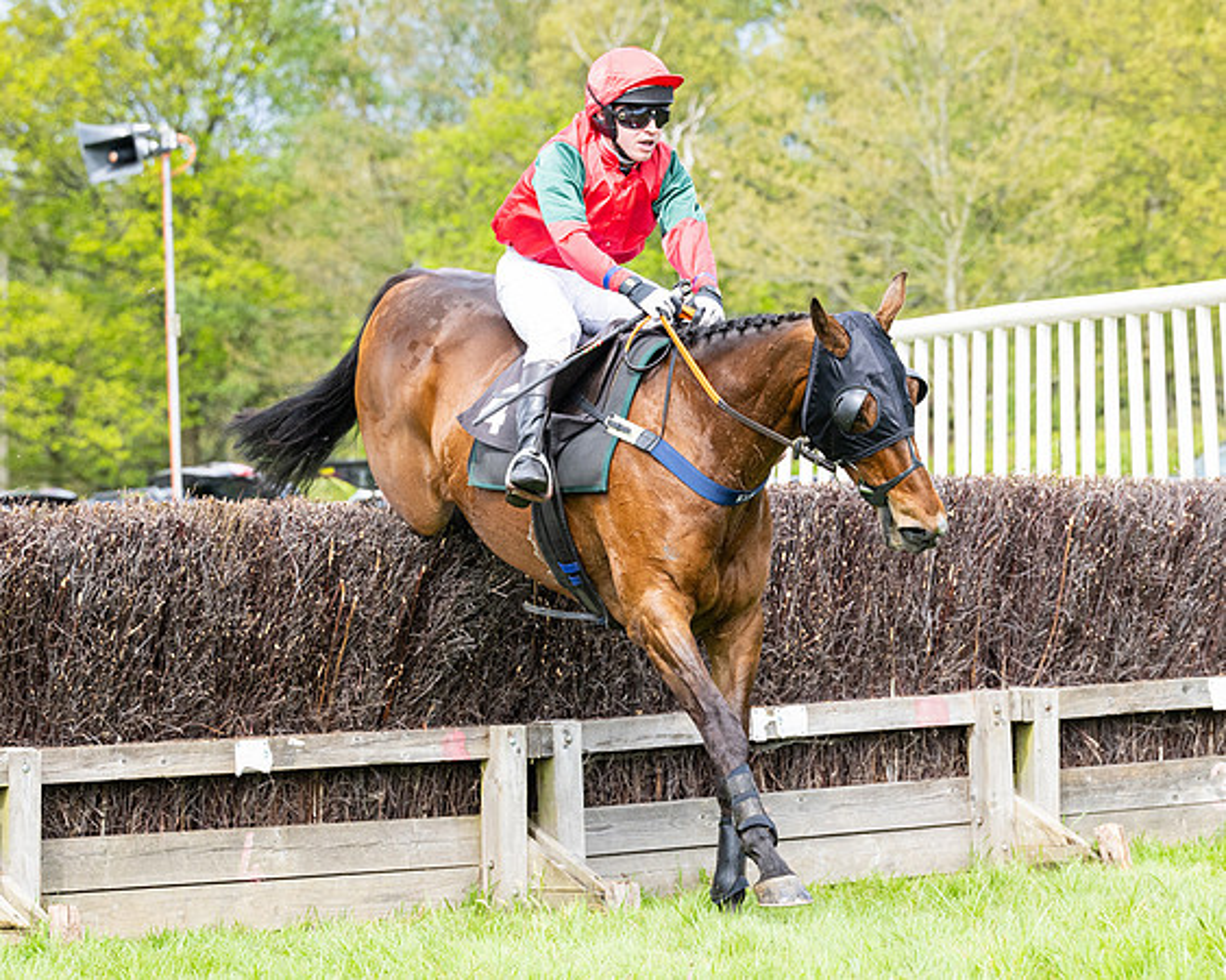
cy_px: 473
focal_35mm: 152
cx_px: 629
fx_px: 5528
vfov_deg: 10.1
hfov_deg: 12.7
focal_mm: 92
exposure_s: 1/2000
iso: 640
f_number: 4
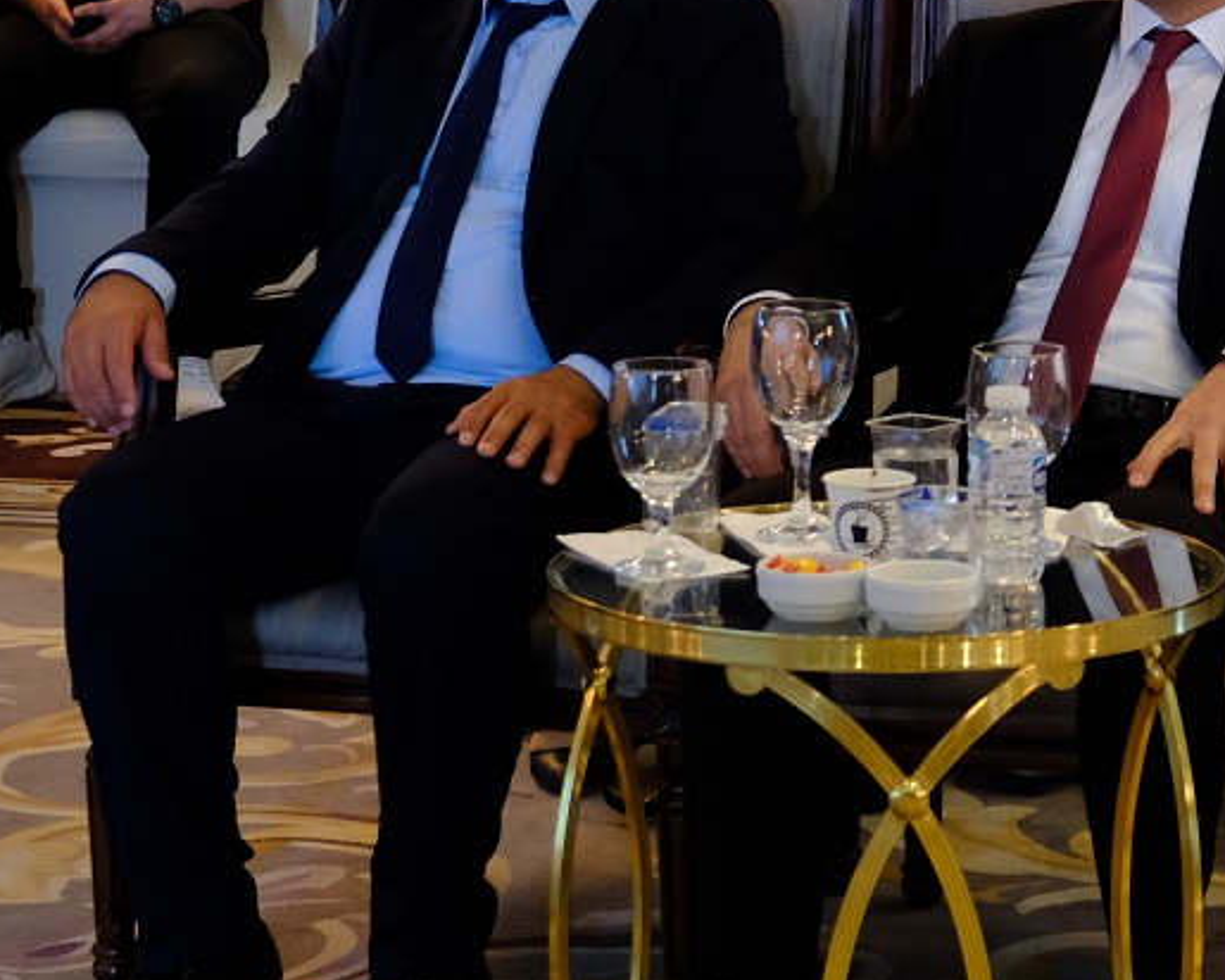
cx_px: 1375
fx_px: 4423
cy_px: 76
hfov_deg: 15.3
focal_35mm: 122
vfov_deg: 12.5
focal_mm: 32.5
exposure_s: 1/30
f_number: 4
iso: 2500
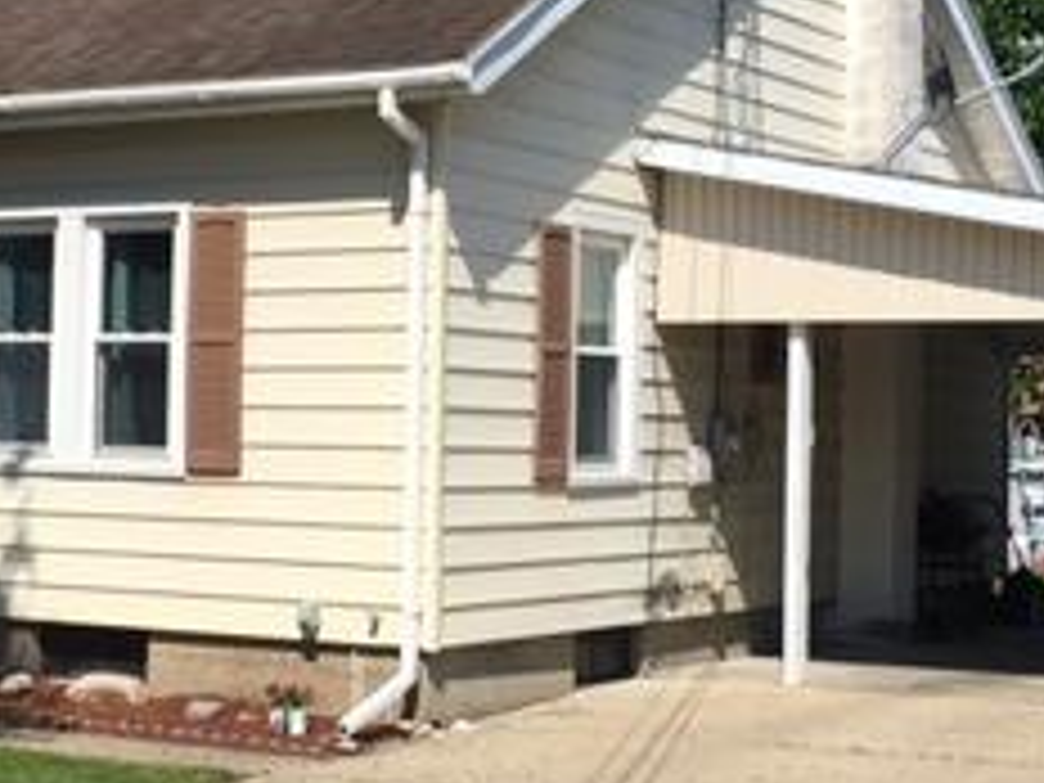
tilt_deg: +1.9
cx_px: 414
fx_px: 2413
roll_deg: -1.1
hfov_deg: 24.4
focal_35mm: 80
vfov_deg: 18.4
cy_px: 374
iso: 25
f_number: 2.2
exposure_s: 1/2024
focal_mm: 4.15
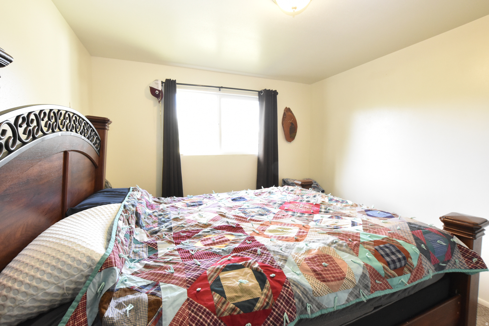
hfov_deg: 100.4
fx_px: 204
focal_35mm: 15
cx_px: 244
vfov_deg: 77.4
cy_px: 163
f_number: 8
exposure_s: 1/30
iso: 3200
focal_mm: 10
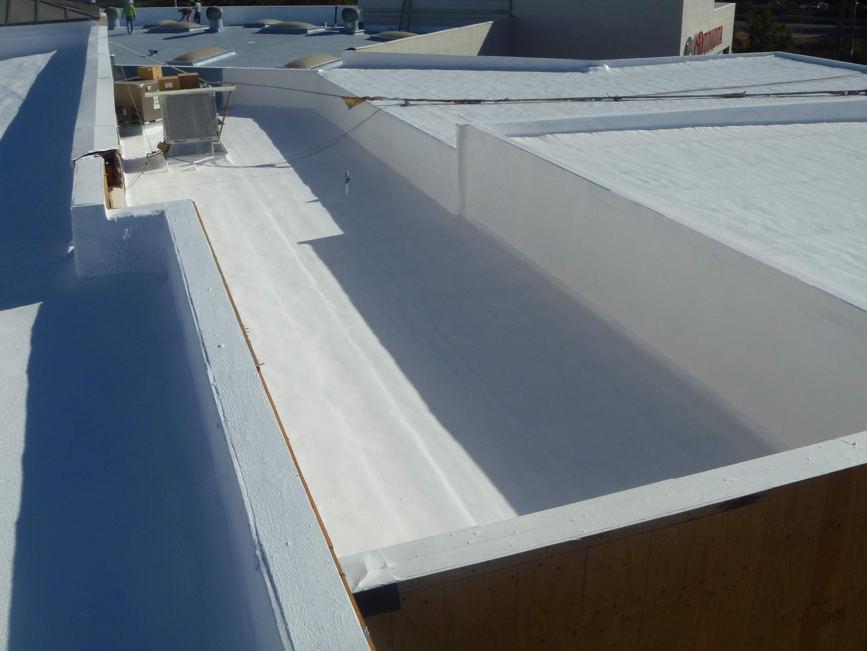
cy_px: 326
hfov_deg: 52.6
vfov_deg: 40.7
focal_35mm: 35
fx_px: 877
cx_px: 434
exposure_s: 1/640
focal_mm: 6.3
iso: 80
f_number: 5.6
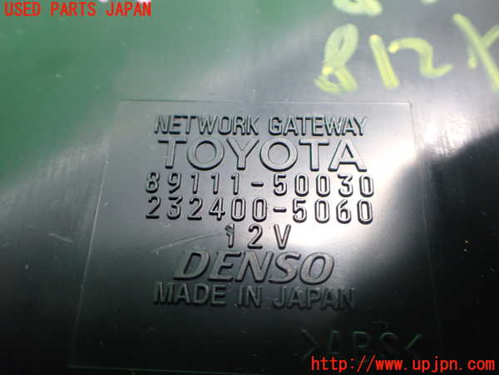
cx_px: 250
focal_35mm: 30
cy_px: 188
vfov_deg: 46.8
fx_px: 432
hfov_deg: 60.0
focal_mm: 5.4
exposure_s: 1/50
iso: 800
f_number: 2.3
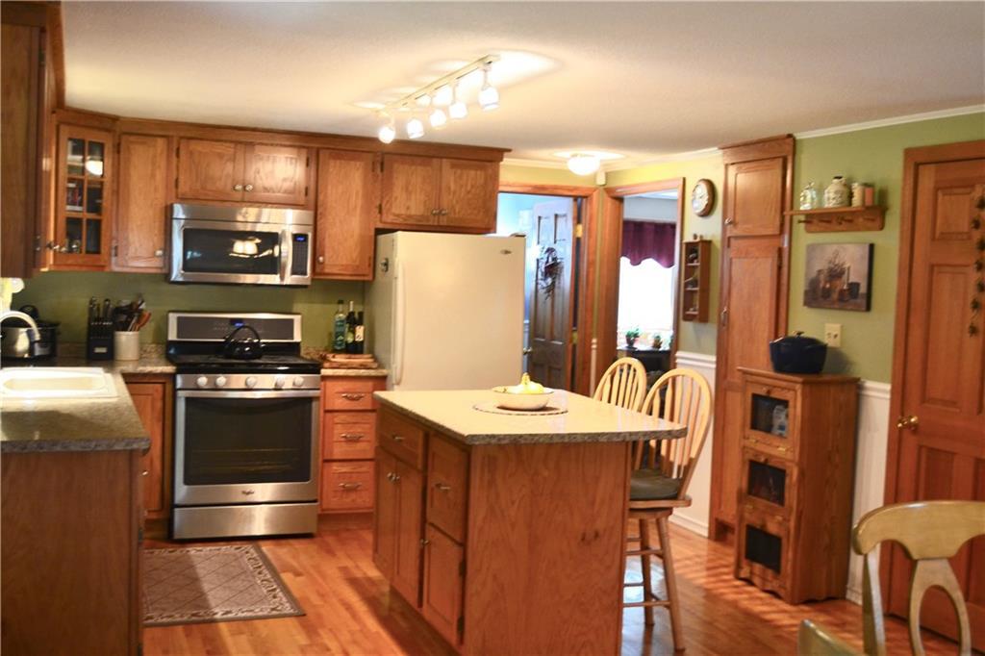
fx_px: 1067
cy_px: 328
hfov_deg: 49.6
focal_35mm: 39
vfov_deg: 34.2
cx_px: 492
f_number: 4
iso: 800
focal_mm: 26
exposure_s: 1/25
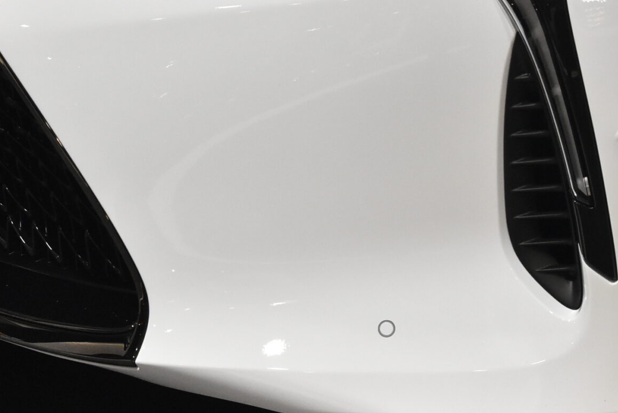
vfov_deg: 13.8
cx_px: 299
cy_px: 80
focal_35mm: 99
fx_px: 1701
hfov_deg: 20.6
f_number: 8
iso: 2800
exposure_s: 1/50
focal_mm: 30
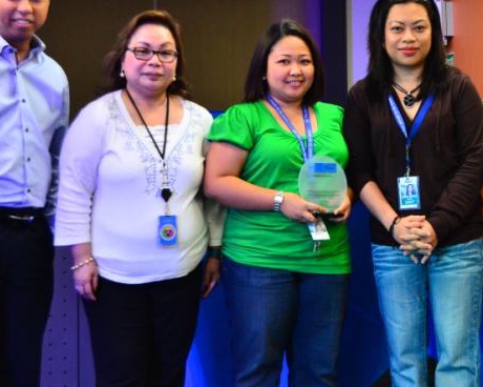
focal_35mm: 100
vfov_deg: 15.4
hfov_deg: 18.9
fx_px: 1429
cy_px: 138
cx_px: 405
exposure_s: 1/30
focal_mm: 32
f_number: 6.3
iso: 1250
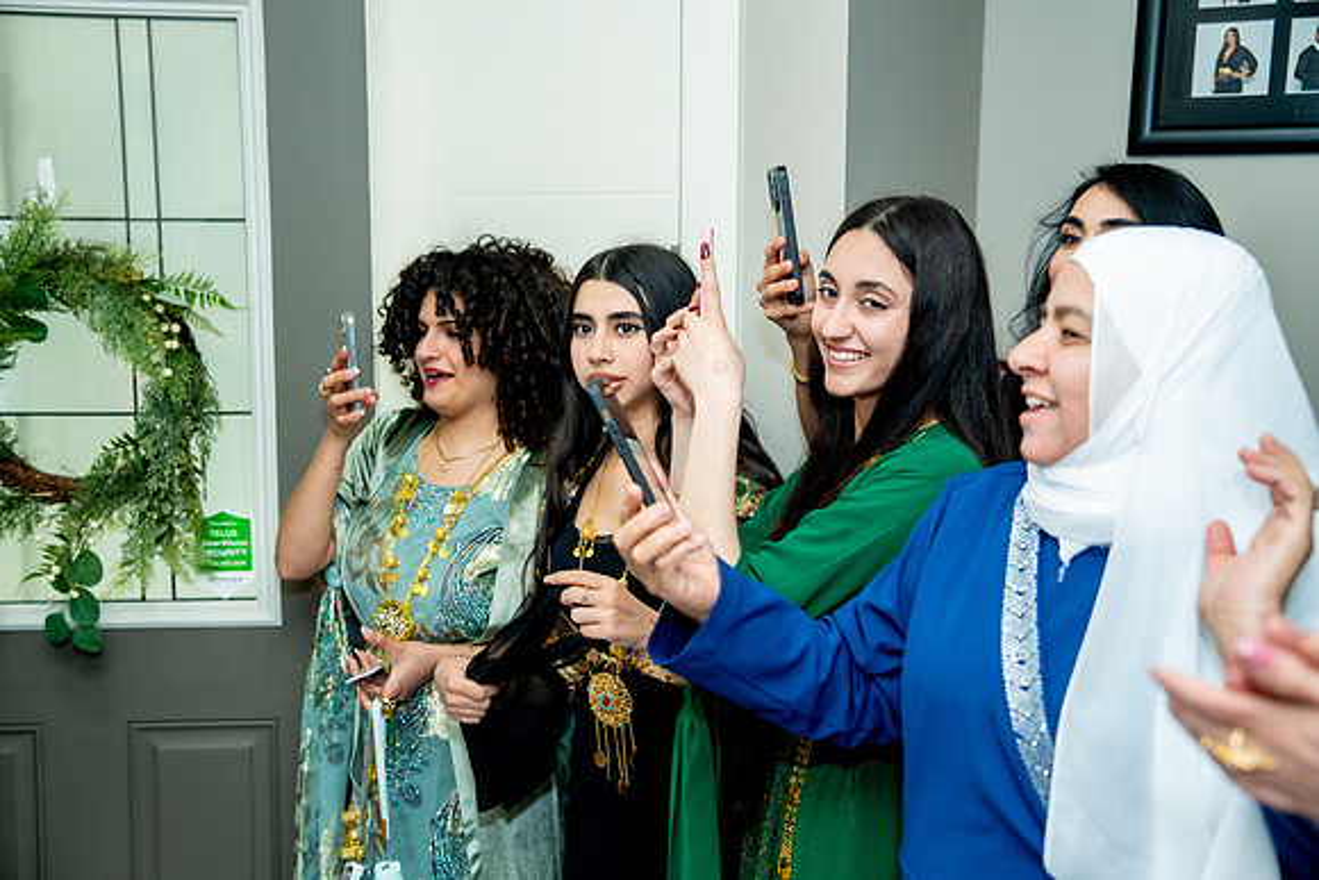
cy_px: 440
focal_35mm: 43
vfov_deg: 31.2
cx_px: 660
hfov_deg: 45.4
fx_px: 1576
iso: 1000
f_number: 2.8
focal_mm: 43
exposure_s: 1/200
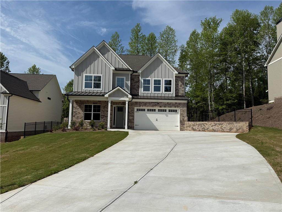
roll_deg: -0.7
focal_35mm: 24
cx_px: 141
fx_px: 196
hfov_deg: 71.6
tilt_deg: +5.7
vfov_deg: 56.8
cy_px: 106
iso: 80
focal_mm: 6.76
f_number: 1.78
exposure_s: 1/10309
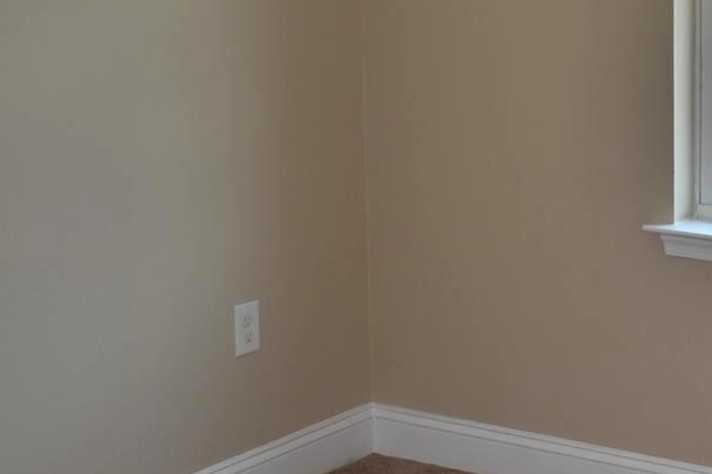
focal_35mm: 101
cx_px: 676
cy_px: 141
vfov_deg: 13.5
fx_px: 1997
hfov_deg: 19.7
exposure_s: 1/80
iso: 100
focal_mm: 20
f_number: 3.5
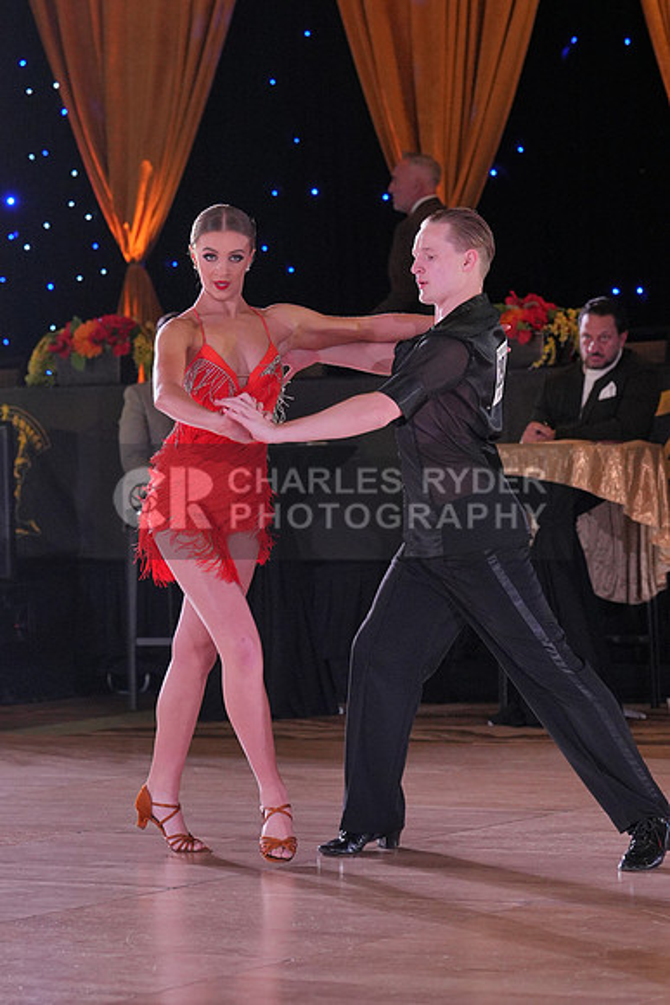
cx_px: 335
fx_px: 3794
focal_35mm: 136
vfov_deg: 15.1
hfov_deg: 10.1
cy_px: 502
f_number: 4
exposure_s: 1/400
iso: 1600
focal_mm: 91
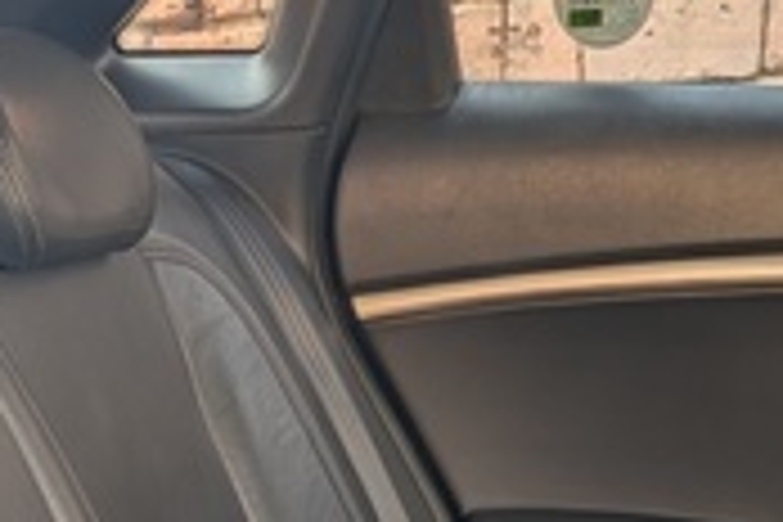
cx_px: 198
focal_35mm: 86
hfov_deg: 23.4
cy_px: 1080
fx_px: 1870
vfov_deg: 13.4
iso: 44
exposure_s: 1/29.5
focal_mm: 6.81
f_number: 1.85
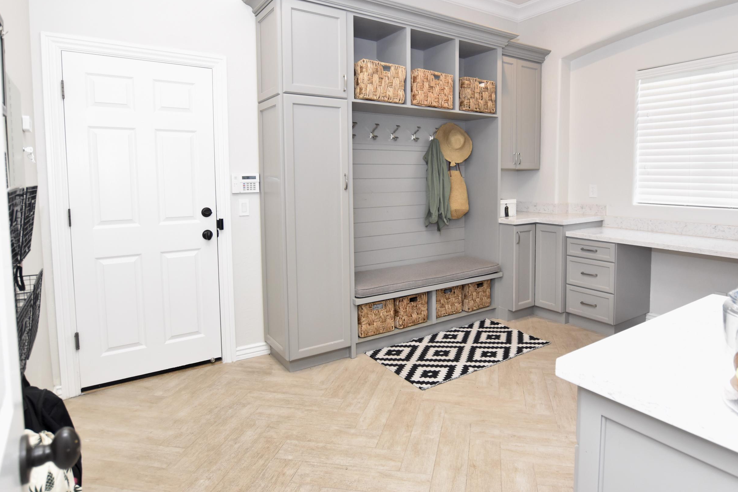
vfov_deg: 58.4
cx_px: 420
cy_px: 203
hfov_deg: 79.9
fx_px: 437
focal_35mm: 21
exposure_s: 1/80
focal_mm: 11.5
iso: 800
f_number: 4.5
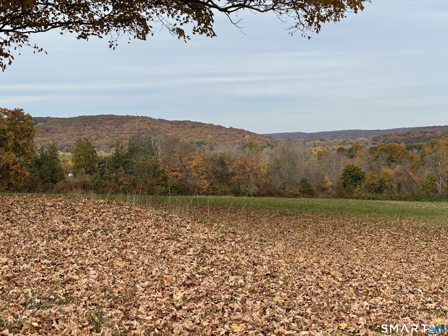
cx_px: 224
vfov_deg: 19.1
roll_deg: +0.6
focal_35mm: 77
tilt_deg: -1.8
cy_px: 168
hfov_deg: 25.3
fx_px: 997
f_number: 2.8
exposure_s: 1/699
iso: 32
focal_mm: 9
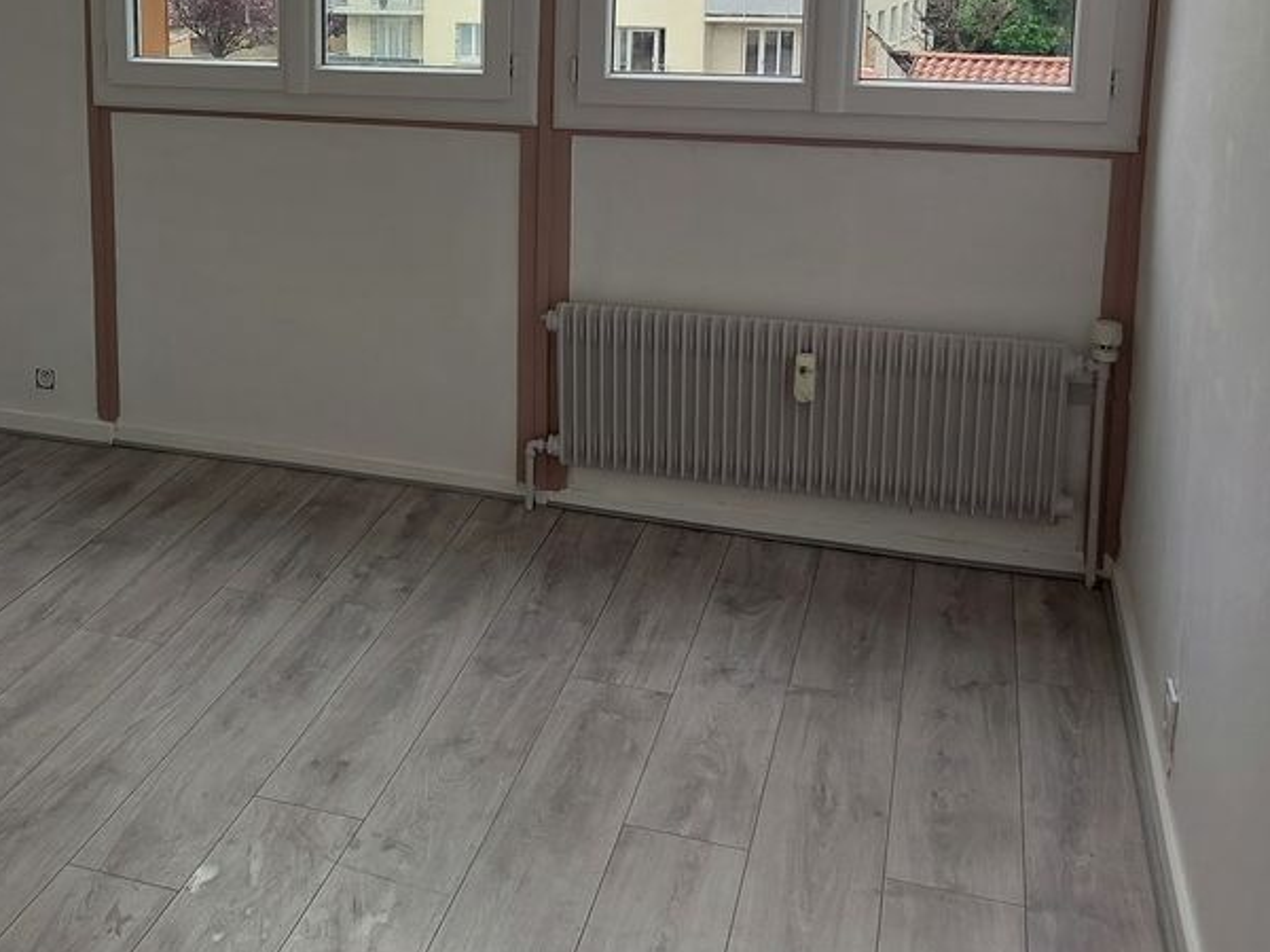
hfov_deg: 36.7
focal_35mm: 50
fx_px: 1834
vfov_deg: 28.4
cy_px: 178
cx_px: 235
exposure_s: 1/50
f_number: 1.8
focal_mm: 4.6
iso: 20
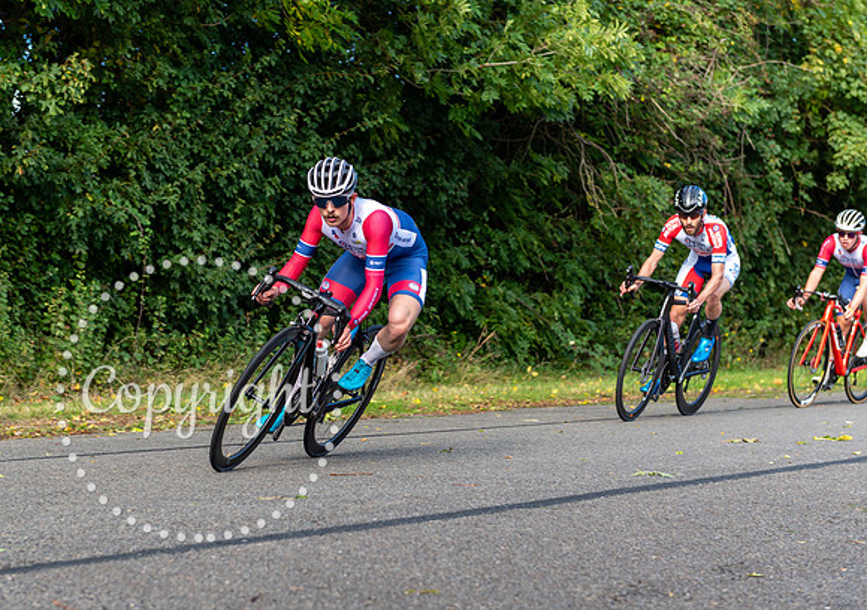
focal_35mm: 79
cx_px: 338
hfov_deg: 25.1
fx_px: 1940
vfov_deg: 17.9
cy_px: 257
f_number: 3.5
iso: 200
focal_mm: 66
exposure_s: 1/500
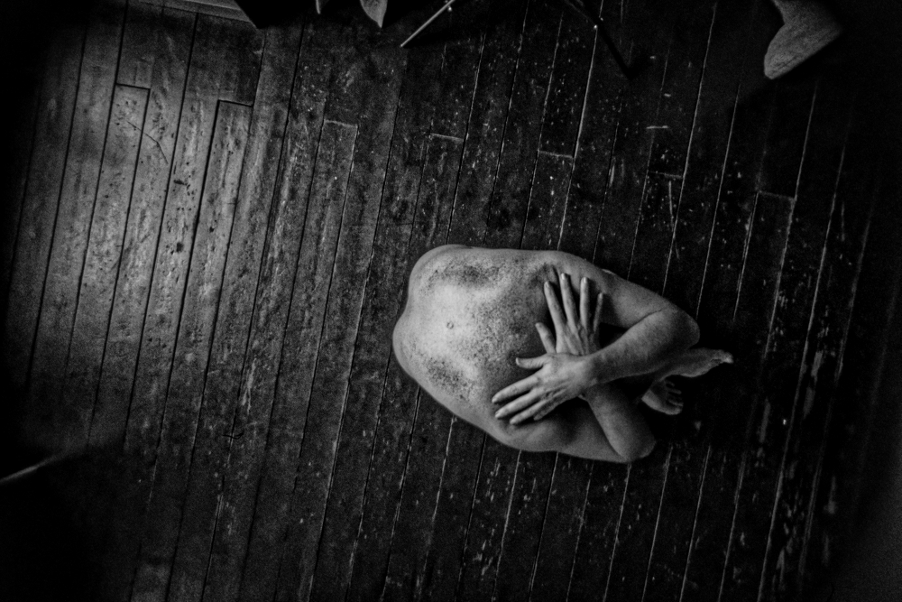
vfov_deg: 53.1
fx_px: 601
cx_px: 451
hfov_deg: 73.7
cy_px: 301
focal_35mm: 24
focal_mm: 16
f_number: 2.8
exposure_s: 1/10
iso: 6400
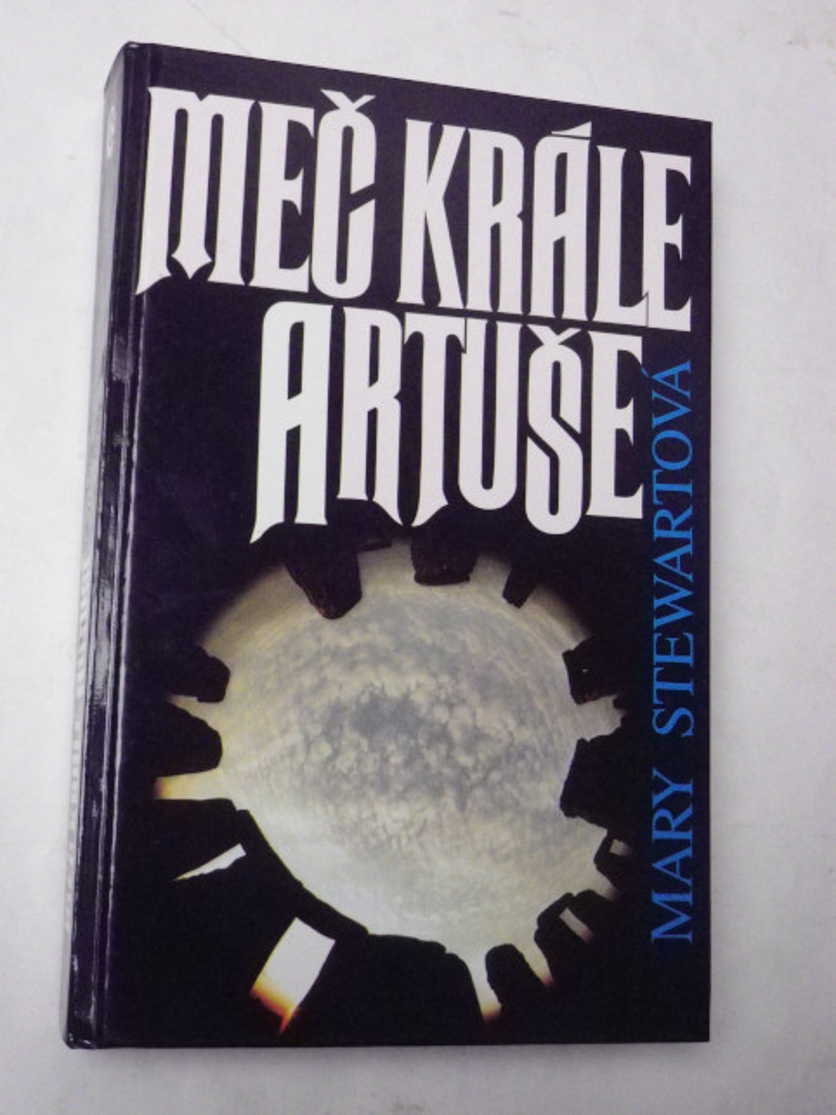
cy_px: 558
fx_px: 1578
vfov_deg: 38.9
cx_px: 418
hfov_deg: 29.7
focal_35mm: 49
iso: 800
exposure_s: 1/60
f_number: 4.2
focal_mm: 8.7
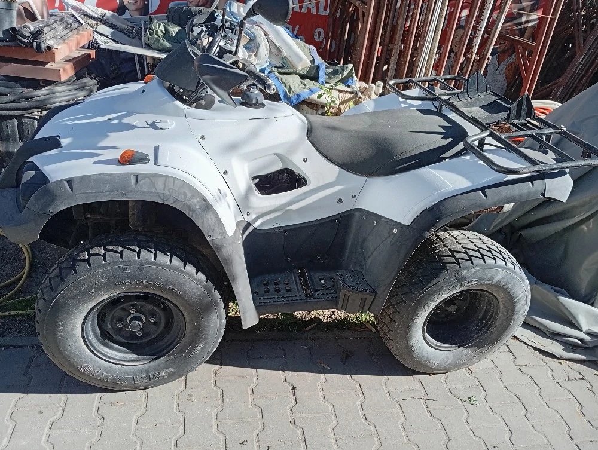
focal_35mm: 27
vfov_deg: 51.5
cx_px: 299
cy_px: 225
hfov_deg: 65.2
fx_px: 467
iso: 50
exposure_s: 1/143
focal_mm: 3.98
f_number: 1.8
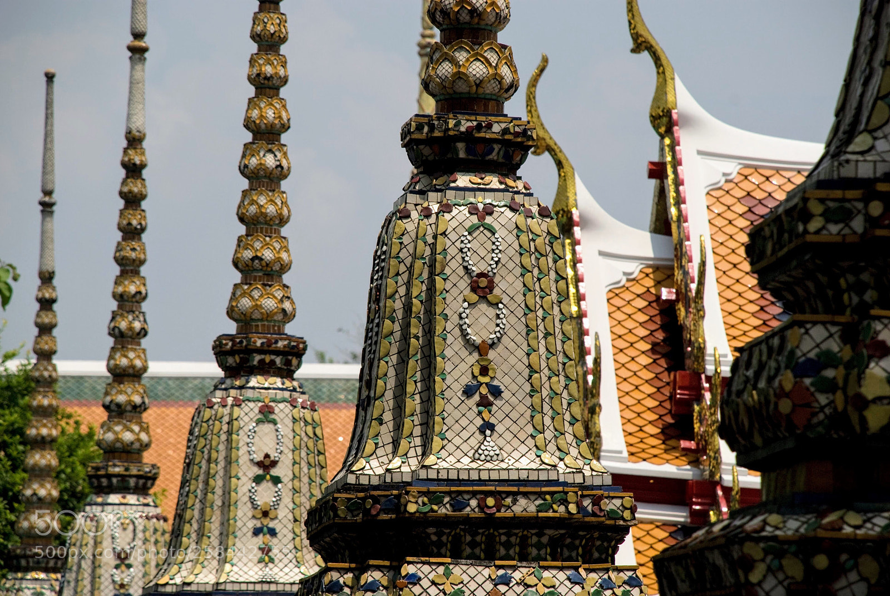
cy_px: 298
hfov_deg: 10.1
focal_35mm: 202
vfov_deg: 6.8
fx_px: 5012
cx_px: 445
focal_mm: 135
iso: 160
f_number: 8
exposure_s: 1/1000
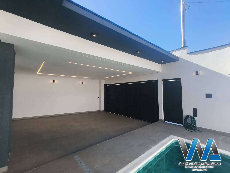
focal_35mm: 15
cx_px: 115
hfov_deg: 98.2
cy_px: 86
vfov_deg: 81.7
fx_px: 100
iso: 50
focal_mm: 1.67
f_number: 2.2
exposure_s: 1/652
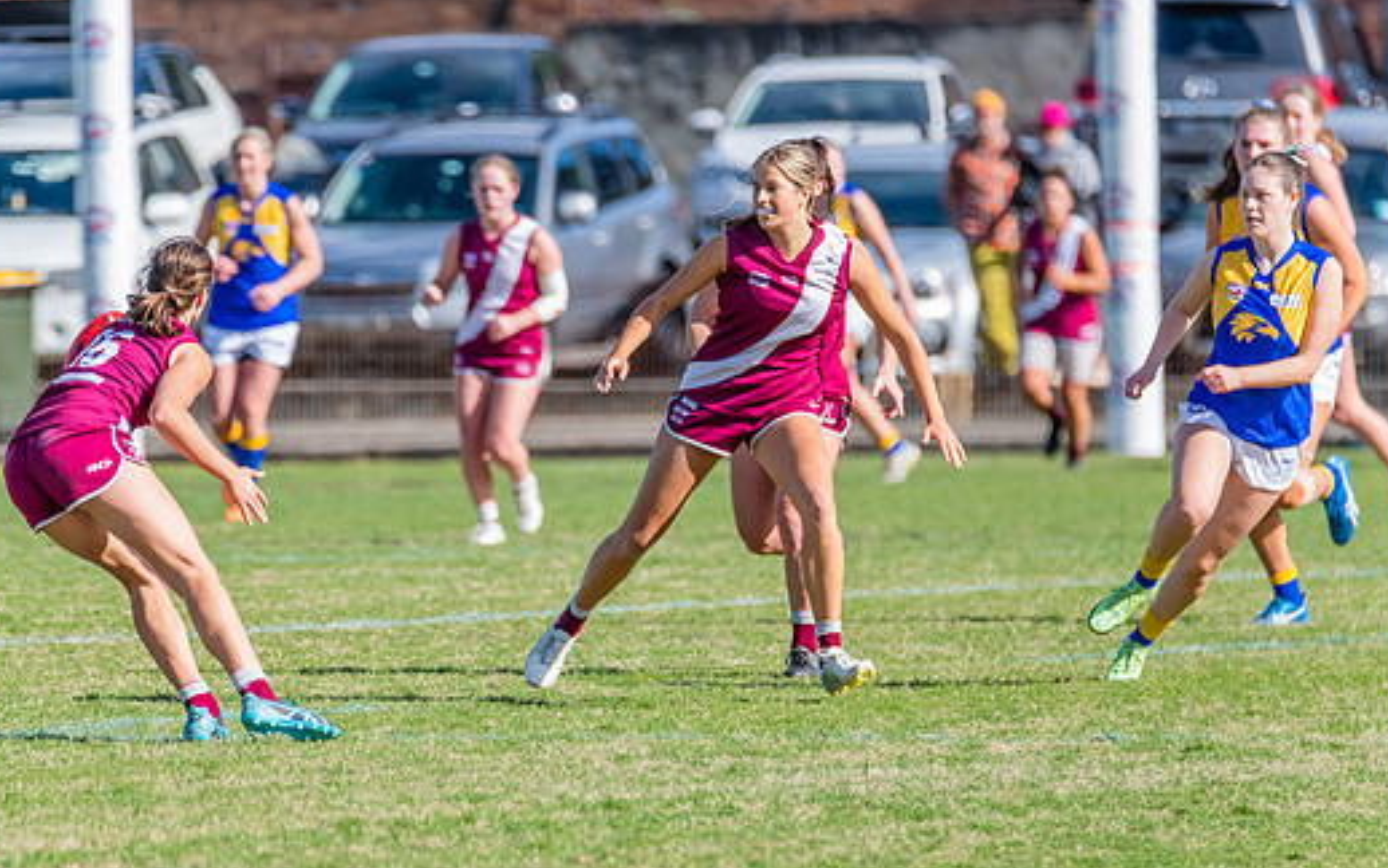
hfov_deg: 3.0
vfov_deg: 1.9
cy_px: 527
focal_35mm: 703
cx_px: 655
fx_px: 26598
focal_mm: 550
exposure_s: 1/1600
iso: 800
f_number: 8
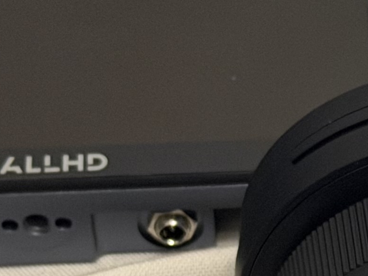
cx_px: 454
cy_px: 447
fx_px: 2636
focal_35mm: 248
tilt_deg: -48.0
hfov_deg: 7.9
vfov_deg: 5.9
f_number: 1.78
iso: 400
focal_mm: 6.76
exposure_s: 1/33
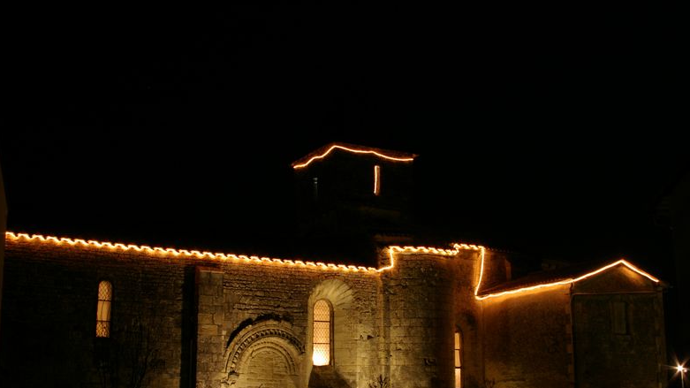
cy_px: 219
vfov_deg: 26.5
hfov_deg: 45.5
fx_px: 823
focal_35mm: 45
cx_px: 351
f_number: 8
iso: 200
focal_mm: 28
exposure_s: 6
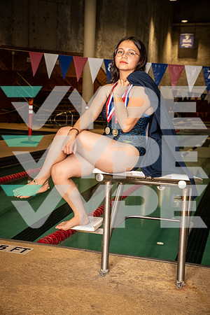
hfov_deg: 24.6
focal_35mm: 55
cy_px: 158
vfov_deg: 36.2
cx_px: 105
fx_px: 481
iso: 1000
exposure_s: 1/400
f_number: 6.3
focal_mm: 55
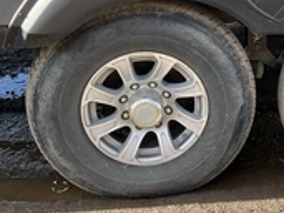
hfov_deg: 27.6
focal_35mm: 68
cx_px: 254
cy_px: 78
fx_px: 558
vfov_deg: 21.5
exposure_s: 1/215
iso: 25
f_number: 1.8
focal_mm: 3
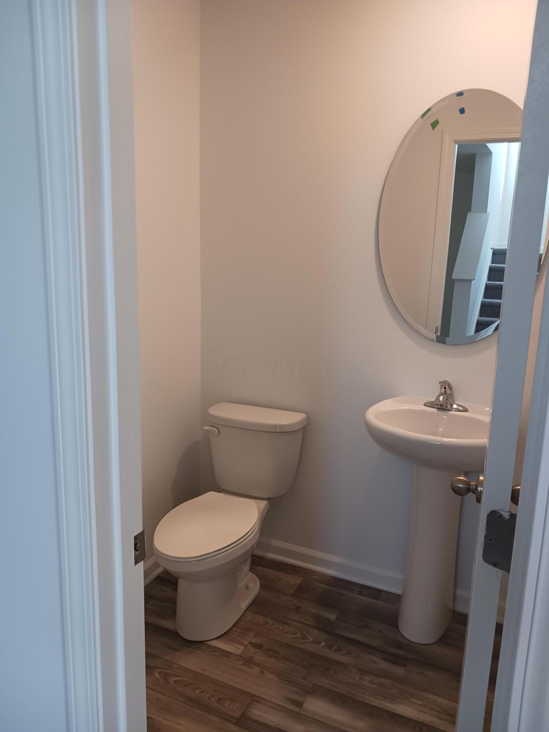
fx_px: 571
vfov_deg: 65.3
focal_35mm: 27
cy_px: 366
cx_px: 274
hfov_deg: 51.4
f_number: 1.8
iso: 160
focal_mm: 4
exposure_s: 1/60
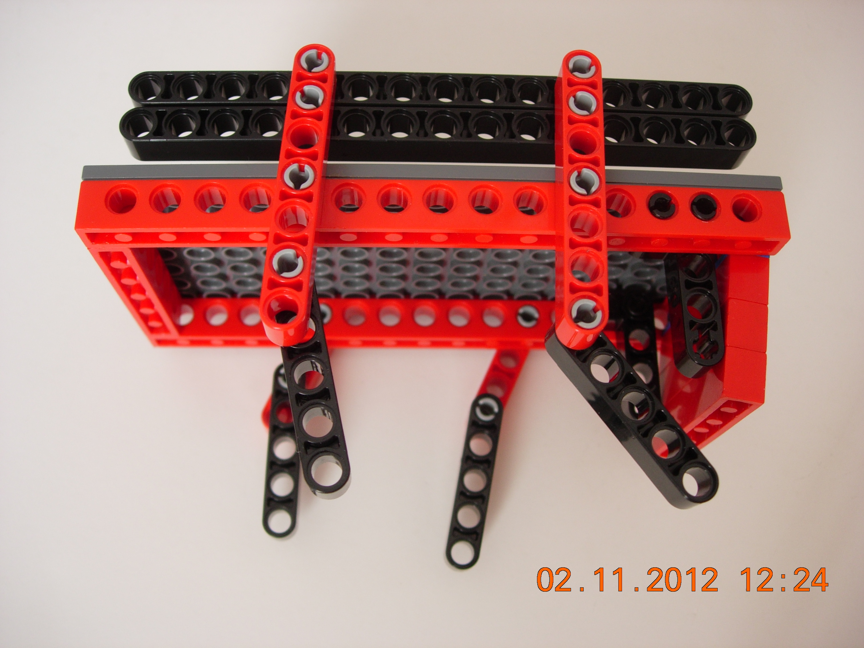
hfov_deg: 49.0
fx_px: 948
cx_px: 432
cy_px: 324
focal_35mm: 38
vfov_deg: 37.7
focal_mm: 7.8
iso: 64
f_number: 2.8
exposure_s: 1/53.8
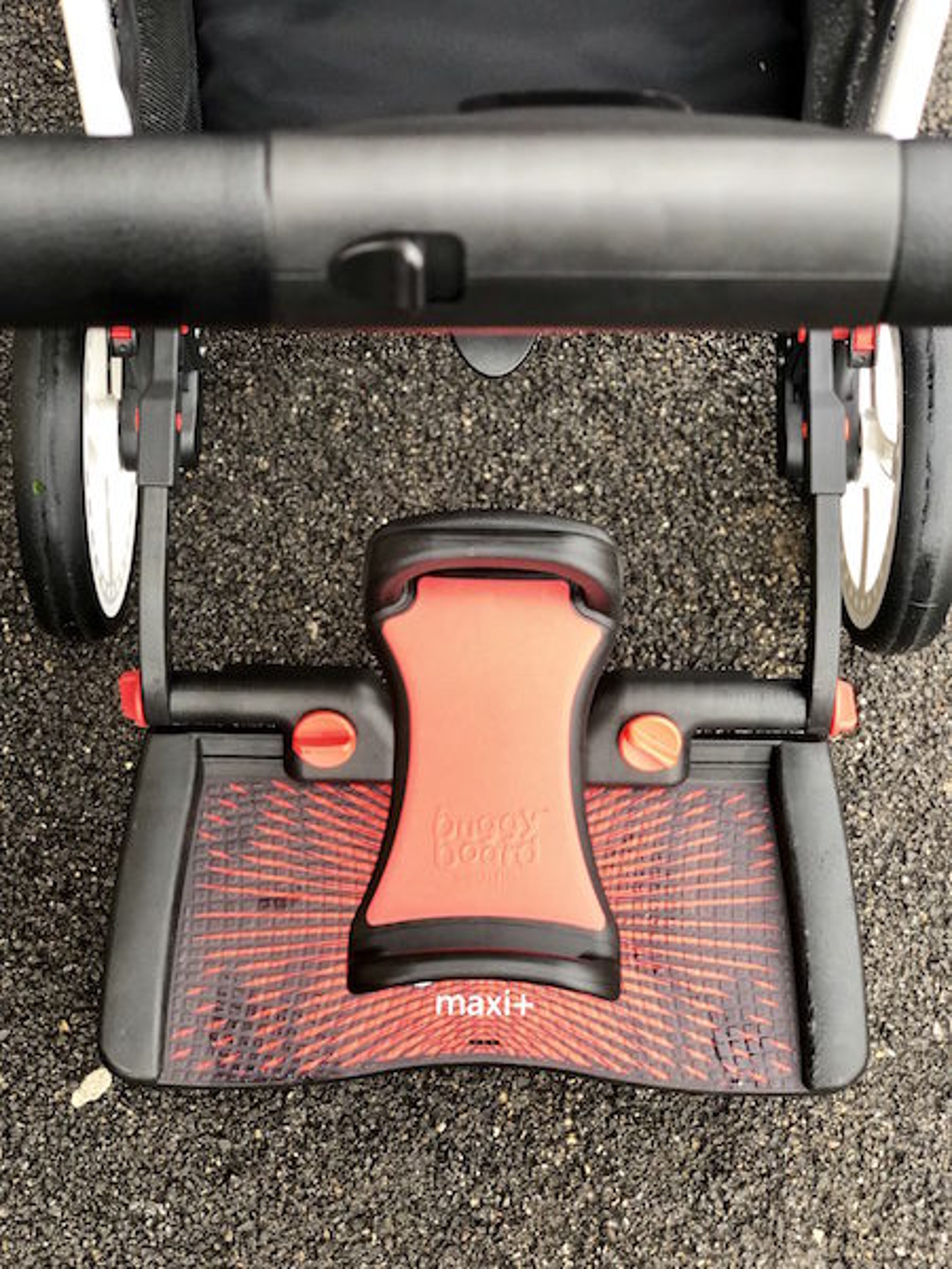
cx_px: 476
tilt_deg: -79.1
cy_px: 634
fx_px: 1907
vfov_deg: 36.8
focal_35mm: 52
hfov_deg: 28.0
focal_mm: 6
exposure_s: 1/40
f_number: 2.4
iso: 80
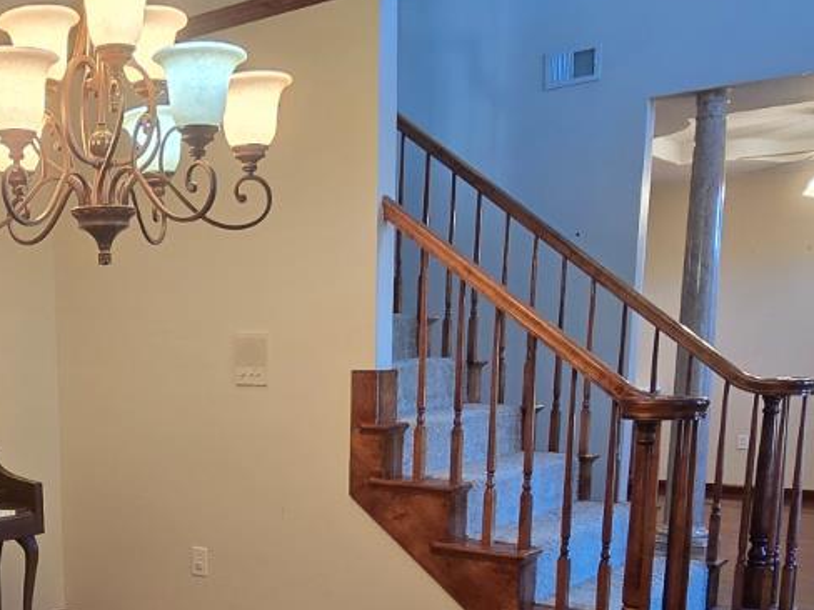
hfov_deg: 43.7
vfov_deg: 34.5
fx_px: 941
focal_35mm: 40
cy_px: 511
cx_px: 118
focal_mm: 2.2
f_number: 2.2
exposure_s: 1/60
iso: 200
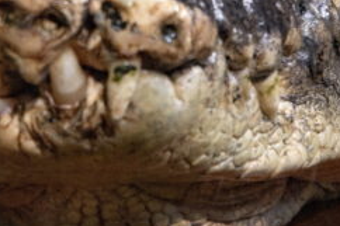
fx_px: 4464
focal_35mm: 473
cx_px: 122
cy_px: -80
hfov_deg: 4.4
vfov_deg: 2.9
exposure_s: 1/160
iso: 1600
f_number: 9
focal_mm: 170
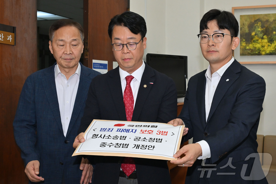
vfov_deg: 37.8
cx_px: 138
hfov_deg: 54.4
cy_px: 92
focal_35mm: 35
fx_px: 268
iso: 1250
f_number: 6.3
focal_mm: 35
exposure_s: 1/250
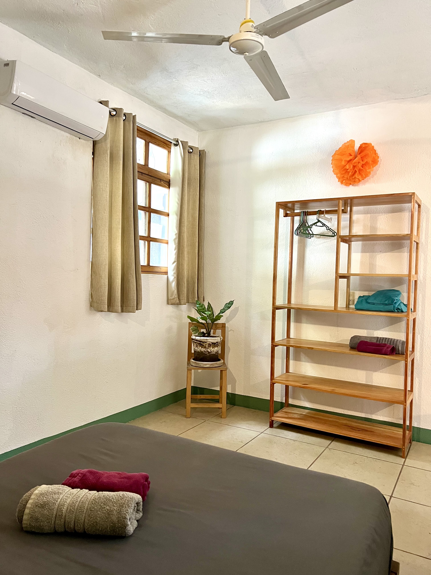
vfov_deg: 67.3
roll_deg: -1.5
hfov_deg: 53.1
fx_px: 432
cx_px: 216
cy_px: 288
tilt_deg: -0.5
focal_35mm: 26
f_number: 1.5
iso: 250
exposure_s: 1/60
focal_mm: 5.7
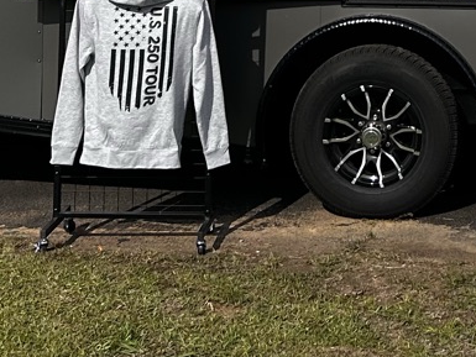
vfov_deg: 12.8
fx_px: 1486
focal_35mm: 108
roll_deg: -0.4
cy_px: -224
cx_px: 434
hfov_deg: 17.9
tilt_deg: +1.5
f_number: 1.5
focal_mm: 5.7
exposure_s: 1/5319
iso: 50
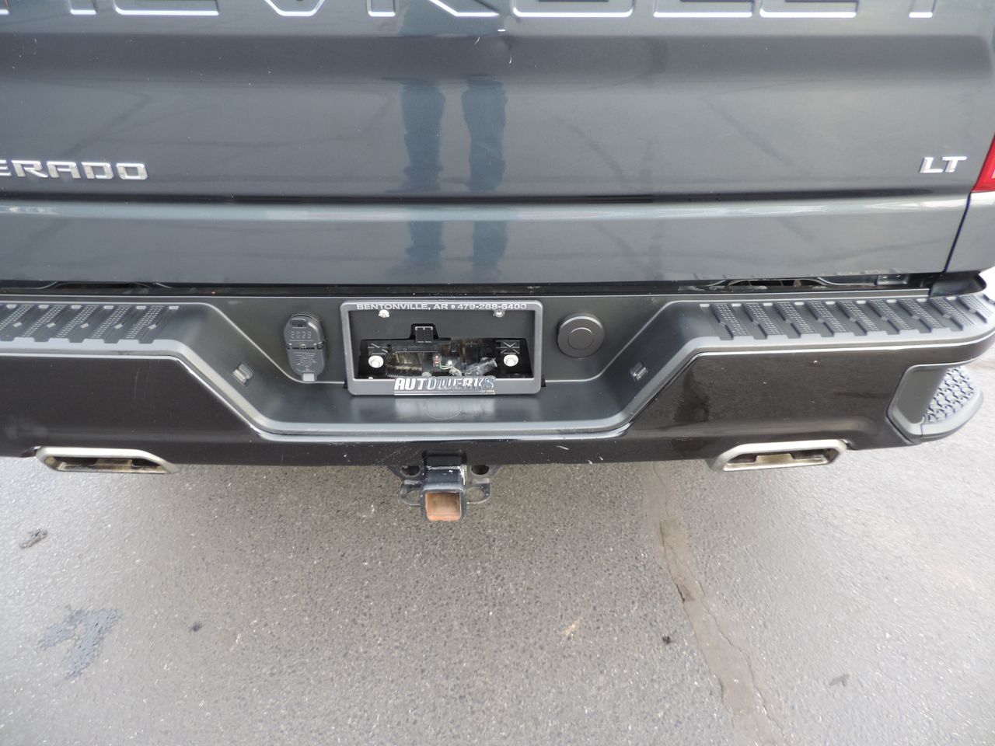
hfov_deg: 71.6
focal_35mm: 24
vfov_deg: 56.8
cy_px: 373
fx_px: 690
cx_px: 498
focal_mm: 4.3
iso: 125
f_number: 3
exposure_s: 1/30
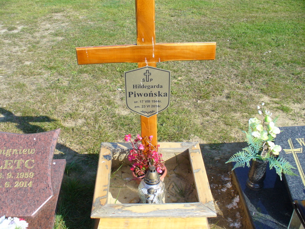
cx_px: 152
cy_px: 114
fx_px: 326
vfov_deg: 38.7
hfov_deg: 50.1
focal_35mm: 37
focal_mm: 6.1
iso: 80
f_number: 5.6
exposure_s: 1/160
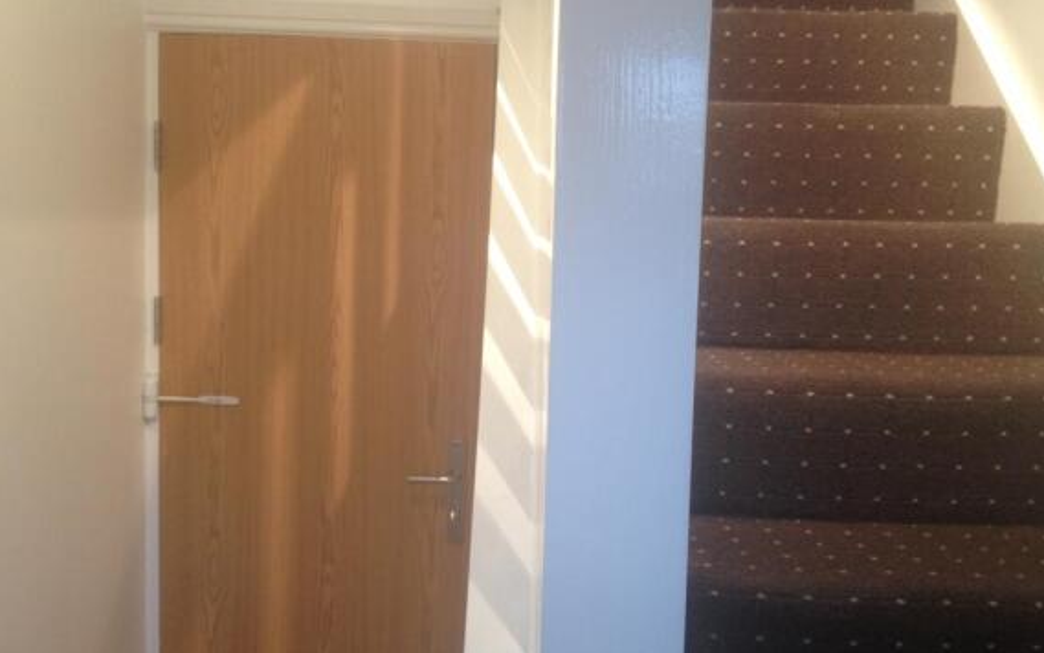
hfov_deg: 51.5
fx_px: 1082
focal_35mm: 38
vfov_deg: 33.6
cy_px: 298
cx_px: 528
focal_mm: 4.28
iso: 125
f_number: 2.4
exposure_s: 1/20
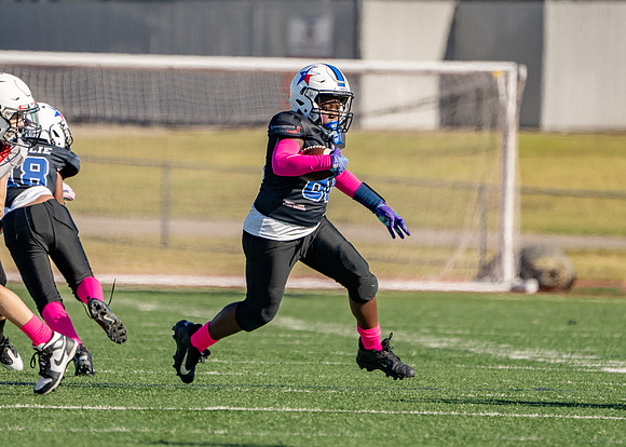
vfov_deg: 2.3
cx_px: 309
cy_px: 170
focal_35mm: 628
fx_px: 11165
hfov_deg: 3.2
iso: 320
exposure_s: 1/2000
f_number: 5.6
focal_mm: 400
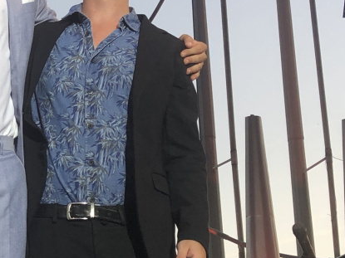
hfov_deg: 17.4
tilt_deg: +13.8
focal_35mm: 108
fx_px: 1076
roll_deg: -0.6
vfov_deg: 13.6
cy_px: 234
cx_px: -67
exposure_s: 1/50
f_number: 1.8
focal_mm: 3.99
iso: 20
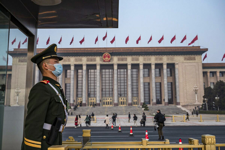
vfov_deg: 35.9
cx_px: 112
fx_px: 231
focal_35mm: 37
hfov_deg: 51.9
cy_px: 75
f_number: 7.1
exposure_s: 1/2500
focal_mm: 37
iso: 1600
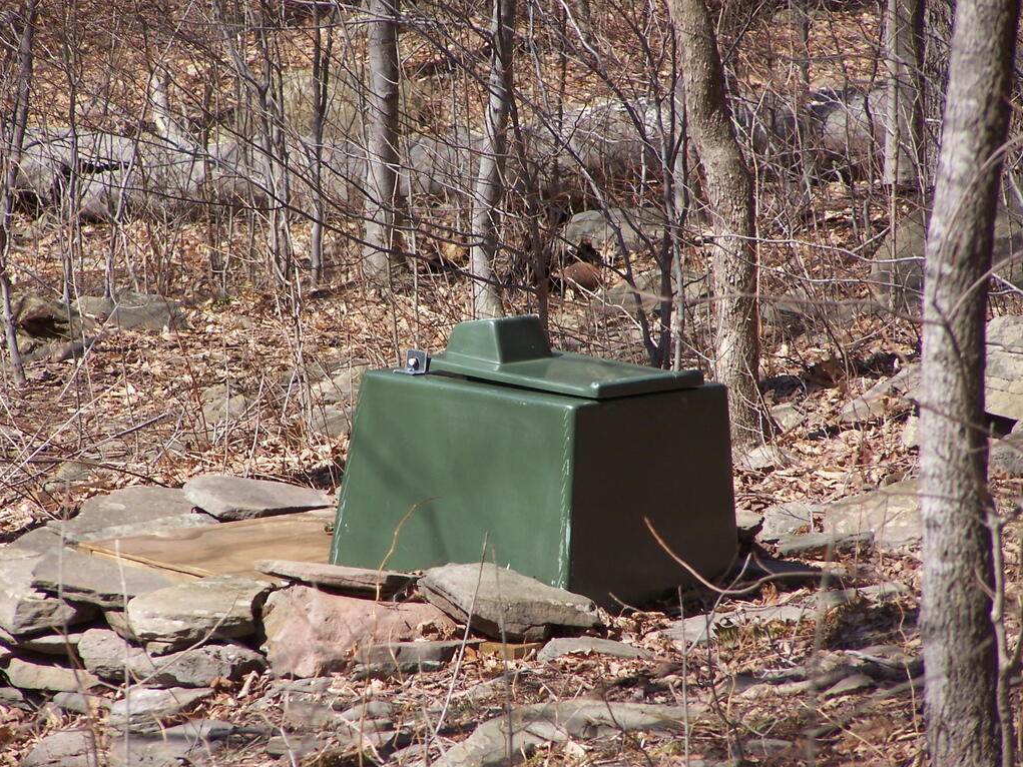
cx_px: 511
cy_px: 384
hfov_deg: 5.2
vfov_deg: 3.9
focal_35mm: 381
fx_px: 11261
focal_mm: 63
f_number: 3.7
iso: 80
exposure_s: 1/640
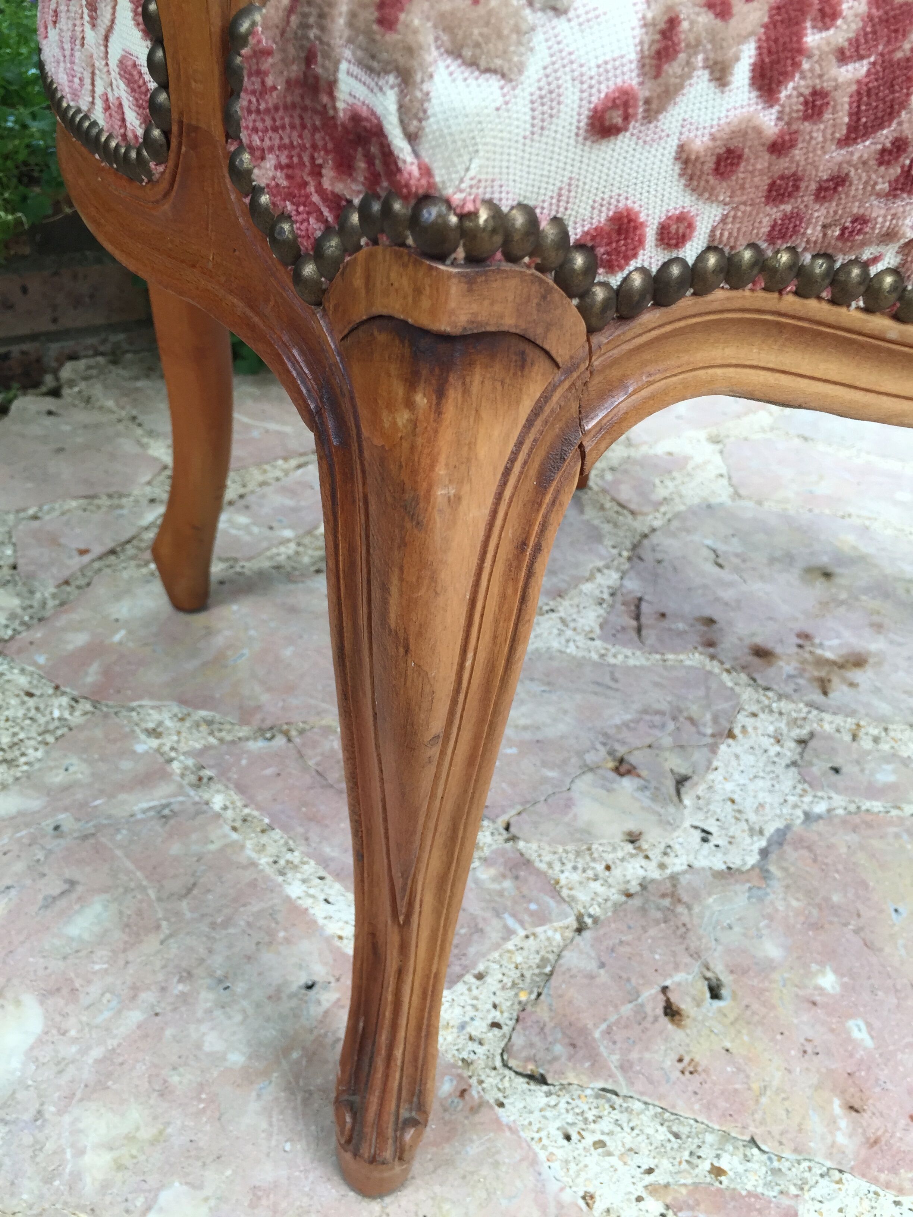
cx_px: 456
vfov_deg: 61.7
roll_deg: -7.6
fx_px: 1020
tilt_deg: -33.9
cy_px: 608
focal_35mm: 29
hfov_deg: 48.2
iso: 40
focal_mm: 4.15
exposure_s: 1/120
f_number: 2.2
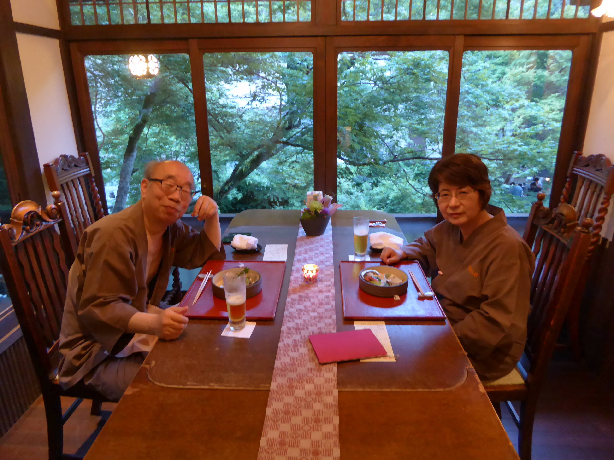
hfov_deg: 69.4
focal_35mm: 25
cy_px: 230
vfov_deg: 54.9
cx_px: 307
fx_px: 443
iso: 400
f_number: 3.3
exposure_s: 1/6
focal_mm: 4.3
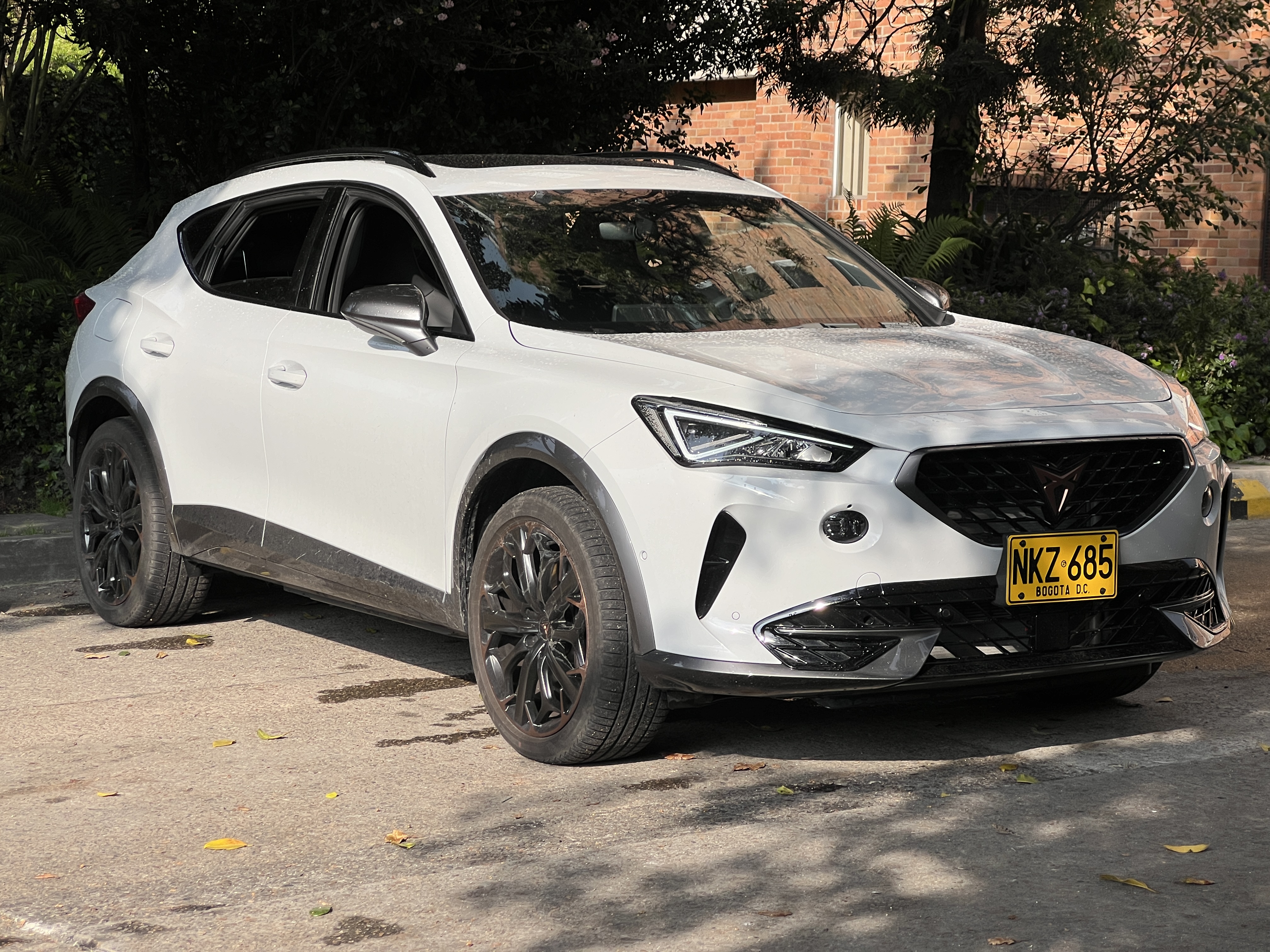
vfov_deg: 19.1
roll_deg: -2.2
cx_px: 635
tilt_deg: -3.3
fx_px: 2825
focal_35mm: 77
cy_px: 476
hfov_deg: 25.3
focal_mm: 9
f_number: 2.8
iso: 32
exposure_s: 1/251
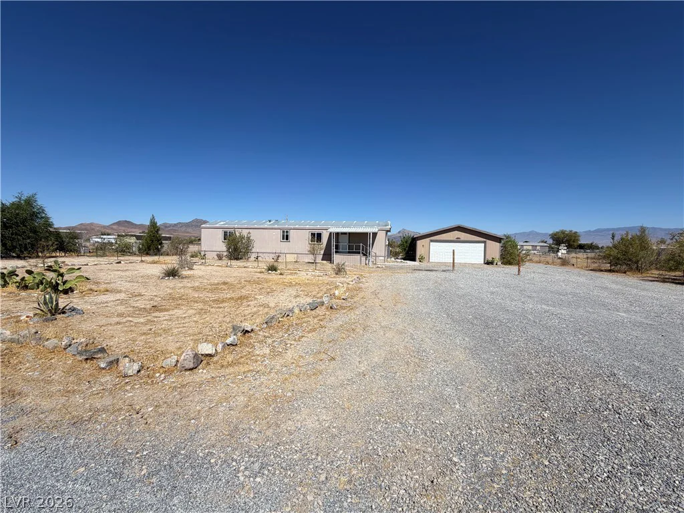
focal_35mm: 14
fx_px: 277
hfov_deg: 102.1
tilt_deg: -2.1
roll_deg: -0.6
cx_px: 342
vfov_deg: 85.7
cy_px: 256
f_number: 2.2
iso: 20
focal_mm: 2.22
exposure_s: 1/1613
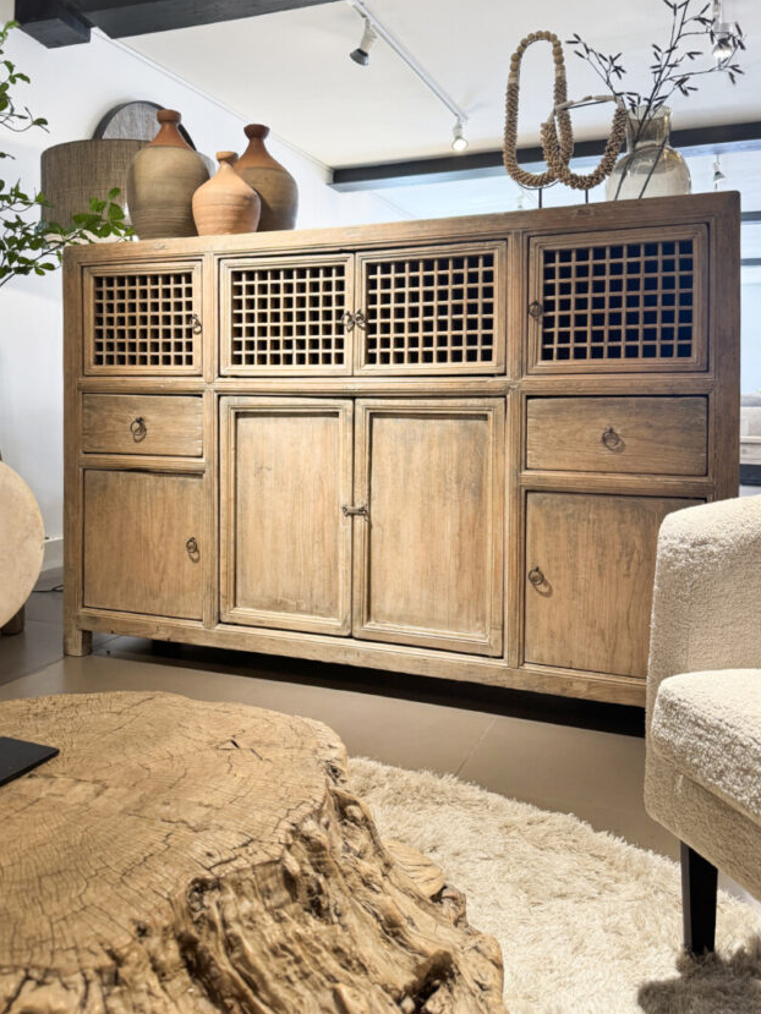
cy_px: 457
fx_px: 791
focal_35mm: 27
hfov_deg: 51.4
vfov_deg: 65.2
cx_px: 368
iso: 250
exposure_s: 1/50
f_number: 1.78
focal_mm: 6.76
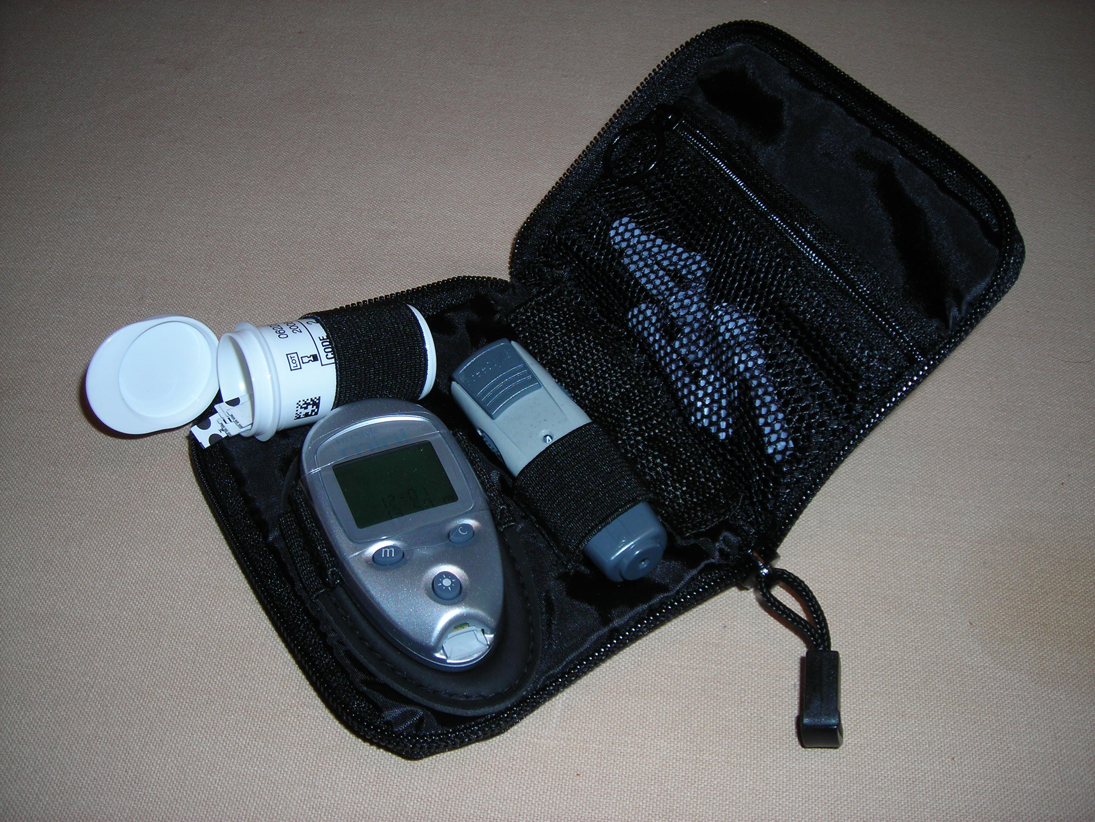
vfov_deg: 37.7
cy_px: 411
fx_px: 1202
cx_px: 548
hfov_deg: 49.0
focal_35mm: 38
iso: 50
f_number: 3.2
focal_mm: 6.3
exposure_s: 1/60.1
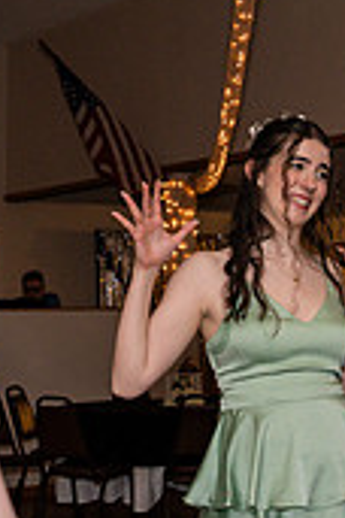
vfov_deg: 21.4
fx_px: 1366
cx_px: 130
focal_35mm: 95
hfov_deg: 14.4
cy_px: 176
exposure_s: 1/250
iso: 400
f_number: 4
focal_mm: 24
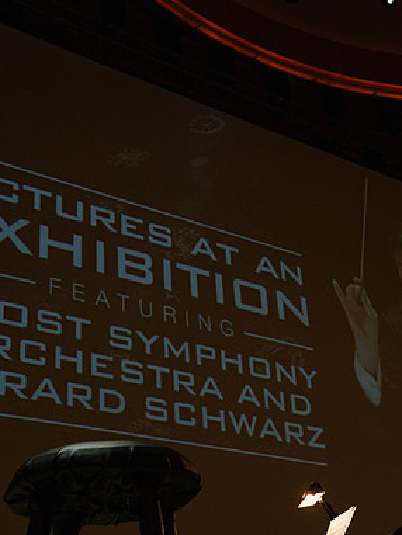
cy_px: 270
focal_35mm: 63
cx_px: 291
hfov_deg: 23.1
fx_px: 975
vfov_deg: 30.7
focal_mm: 43
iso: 2500
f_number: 7.1
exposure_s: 1/200
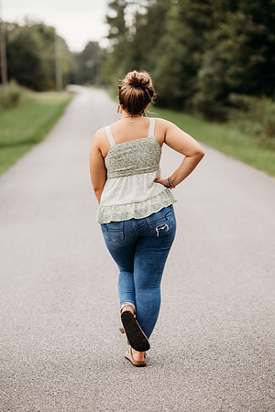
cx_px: 138
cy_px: 206
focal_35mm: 85
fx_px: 974
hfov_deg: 16.1
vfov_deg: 23.9
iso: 320
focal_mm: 85
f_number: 2.2
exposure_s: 1/250
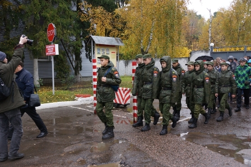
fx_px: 251
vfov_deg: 36.9
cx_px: 126
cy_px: 84
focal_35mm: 36
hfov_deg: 53.1
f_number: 5.6
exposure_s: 1/125
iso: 400
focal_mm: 24
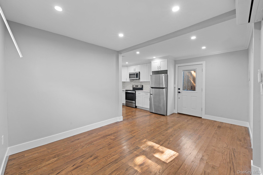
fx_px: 102
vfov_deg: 81.2
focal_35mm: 14
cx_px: 132
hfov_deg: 104.3
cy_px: 88
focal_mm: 14
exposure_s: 1/2.5
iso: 500
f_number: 10
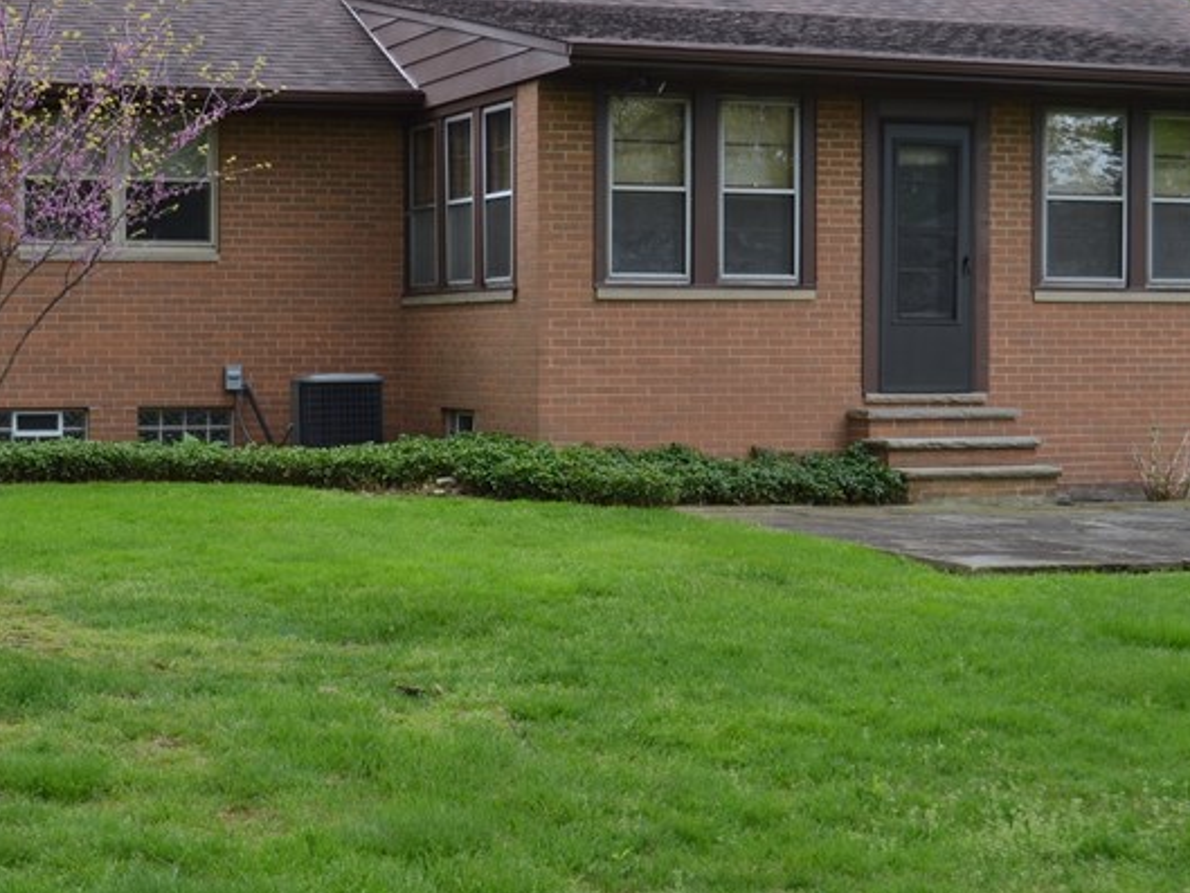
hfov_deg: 27.1
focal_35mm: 71
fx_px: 2441
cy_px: 427
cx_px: 313
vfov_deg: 20.7
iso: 100
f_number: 5.6
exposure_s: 1/125
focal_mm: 24
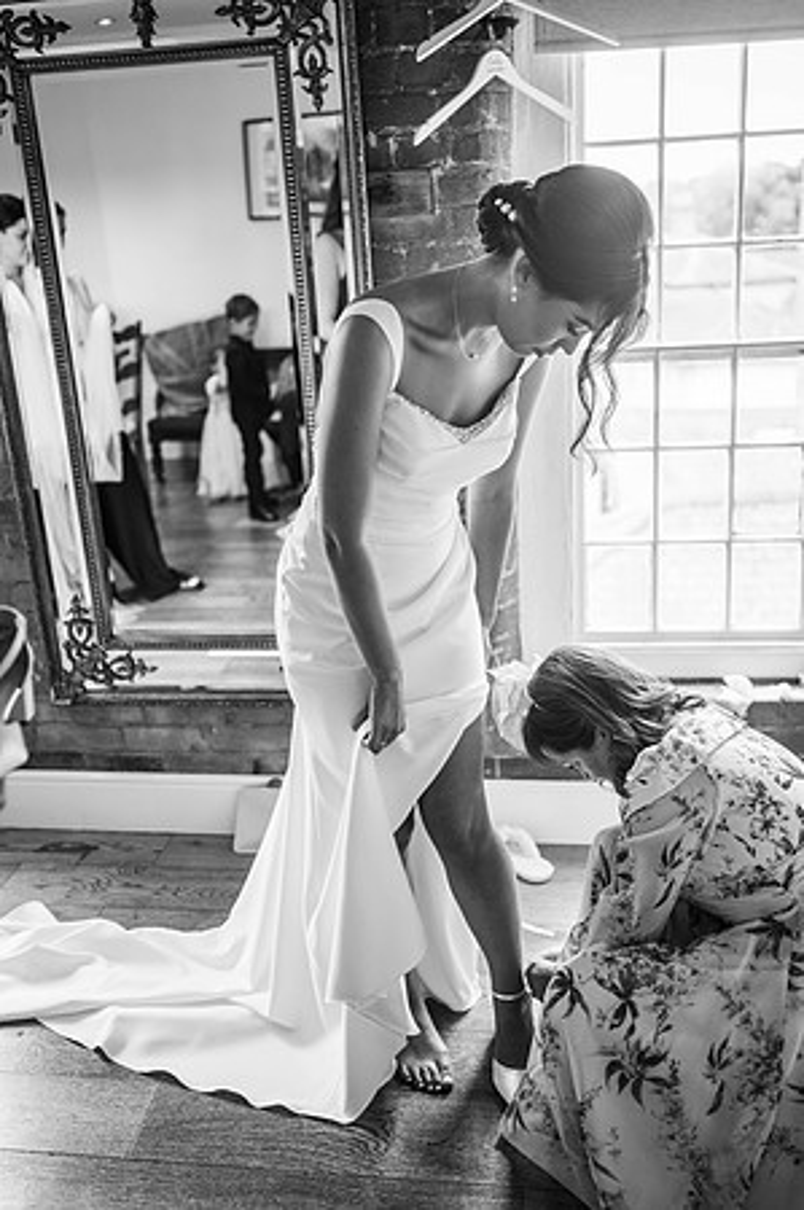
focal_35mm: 35
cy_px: 605
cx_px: 402
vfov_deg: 54.5
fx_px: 1175
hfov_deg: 37.8
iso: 280
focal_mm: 35
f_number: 2
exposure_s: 1/200
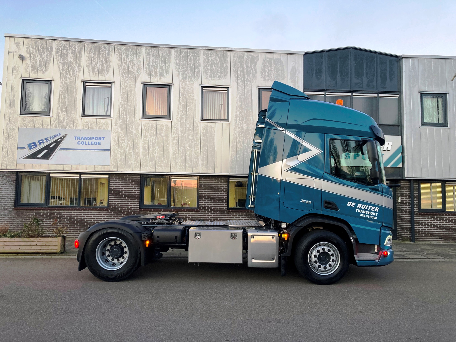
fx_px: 369
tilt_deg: +4.0
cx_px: 228
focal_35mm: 28
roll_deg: -1.2
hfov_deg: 63.4
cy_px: 171
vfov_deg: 49.8
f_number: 1.8
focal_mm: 3.99
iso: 80
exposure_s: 1/121
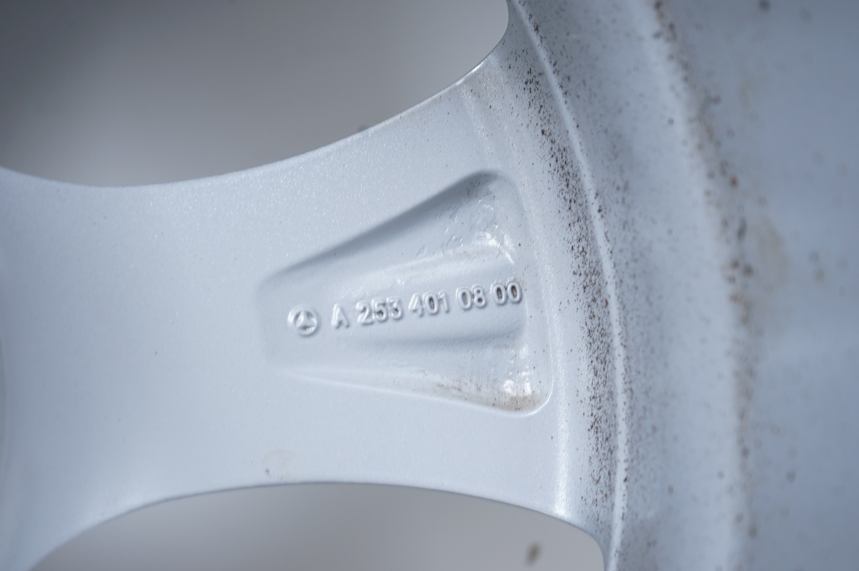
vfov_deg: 25.5
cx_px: 430
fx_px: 1264
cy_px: 286
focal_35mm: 53
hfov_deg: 37.5
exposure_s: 1/100
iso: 250
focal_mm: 53
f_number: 7.1
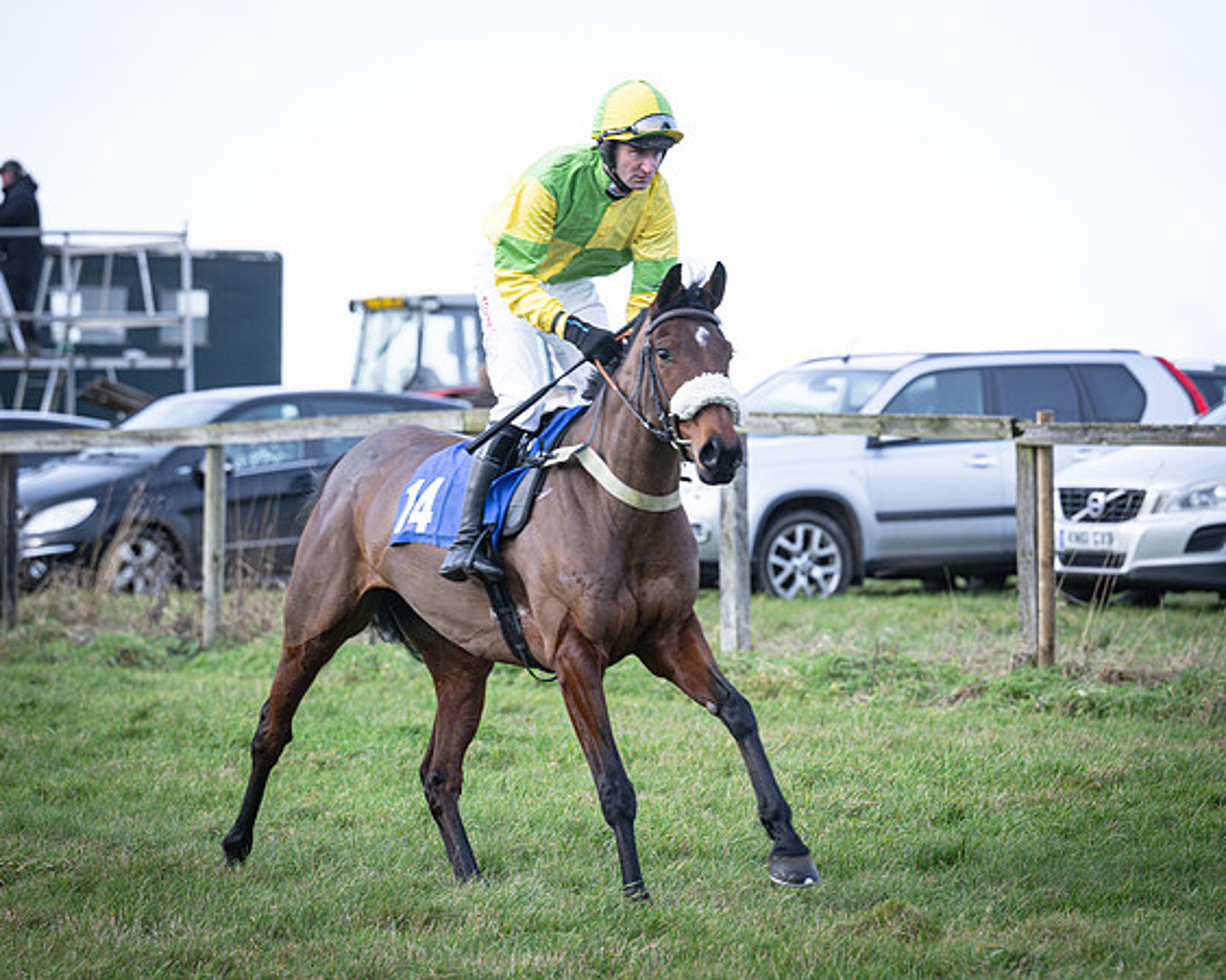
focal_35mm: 214
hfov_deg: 9.0
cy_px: 515
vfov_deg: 7.2
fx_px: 7773
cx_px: 619
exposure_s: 1/800
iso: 400
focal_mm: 150
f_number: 4
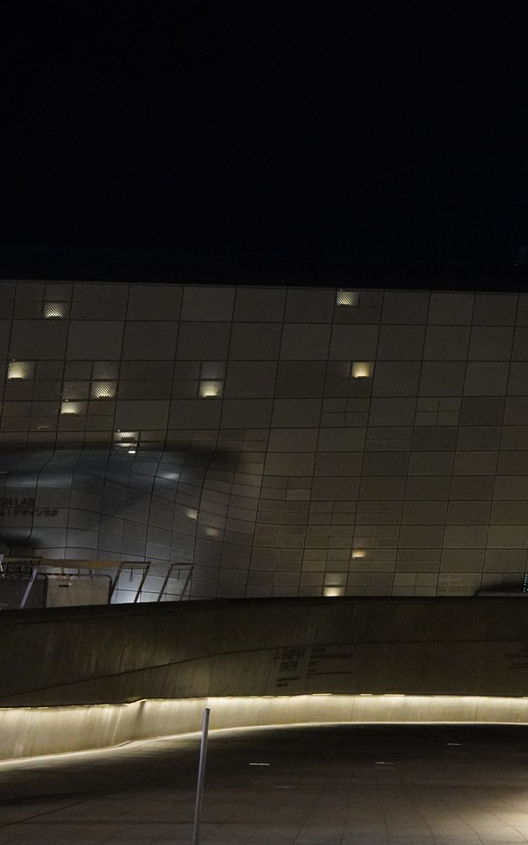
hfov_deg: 15.7
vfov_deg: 27.1
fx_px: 1750
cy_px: 403
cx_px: 803
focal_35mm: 76
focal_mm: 35
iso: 10000
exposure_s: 1/80
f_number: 8
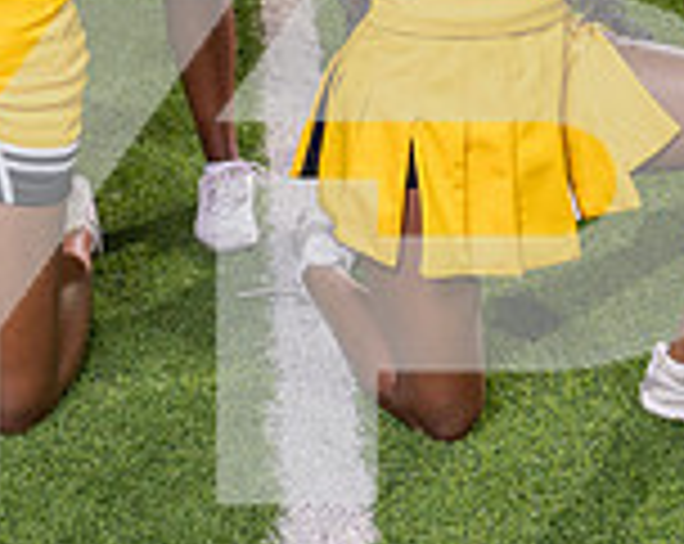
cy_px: -349
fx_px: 2364
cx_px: 179
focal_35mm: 117
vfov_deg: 12.3
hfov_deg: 16.4
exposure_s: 1/250
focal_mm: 27
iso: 640
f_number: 4.5
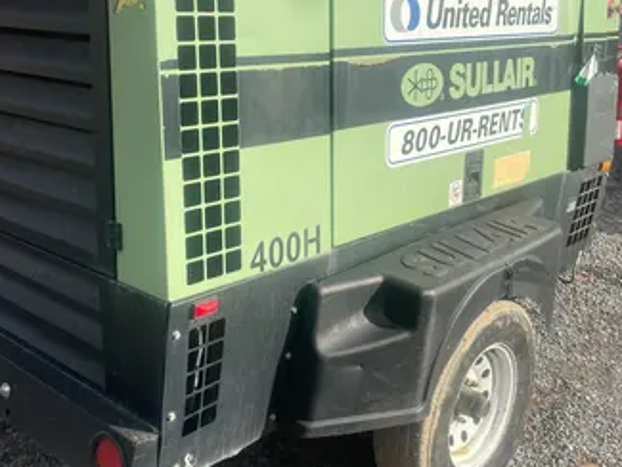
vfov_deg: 32.9
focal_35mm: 44
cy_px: 206
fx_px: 791
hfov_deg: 42.7
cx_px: 253
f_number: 1.6
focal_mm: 4.2
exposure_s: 1/2212
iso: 32
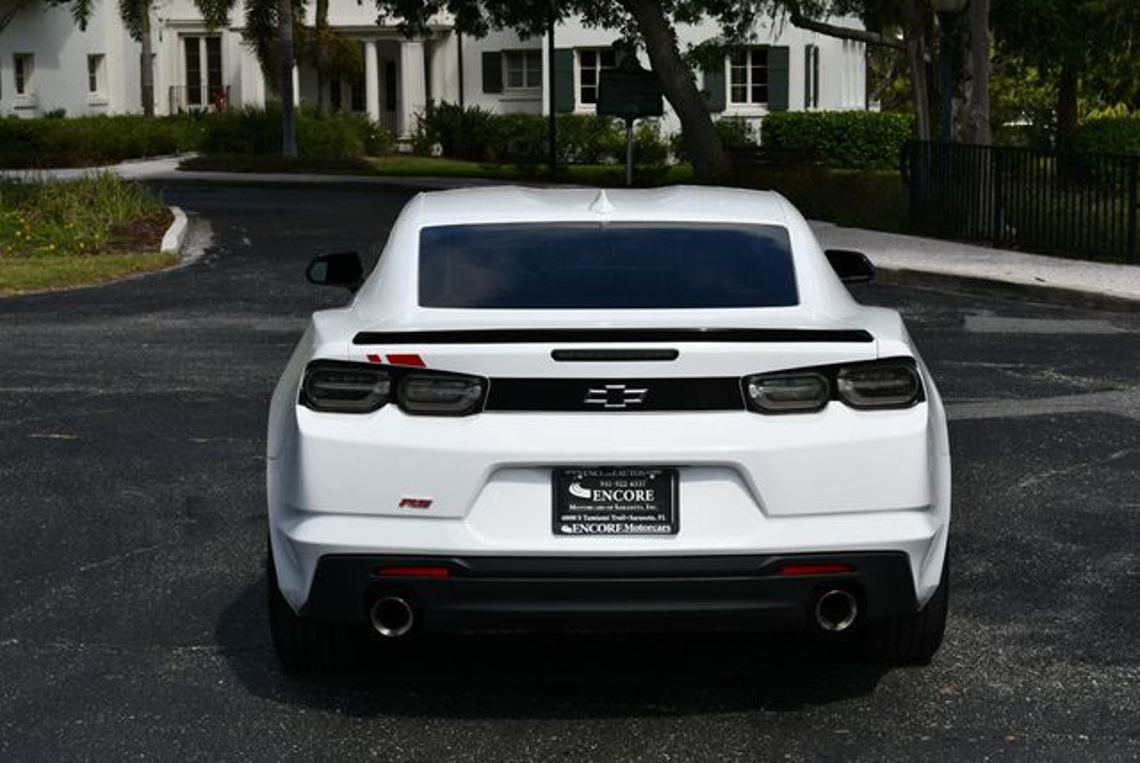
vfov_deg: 17.1
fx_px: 2536
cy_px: 382
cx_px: 570
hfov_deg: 25.3
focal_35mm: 80
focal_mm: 40
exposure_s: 1/320
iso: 100
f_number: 9
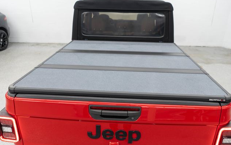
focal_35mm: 29
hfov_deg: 64.6
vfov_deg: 43.1
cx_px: 117
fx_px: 183
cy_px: 68
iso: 250
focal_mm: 28
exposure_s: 1/40
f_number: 3.2
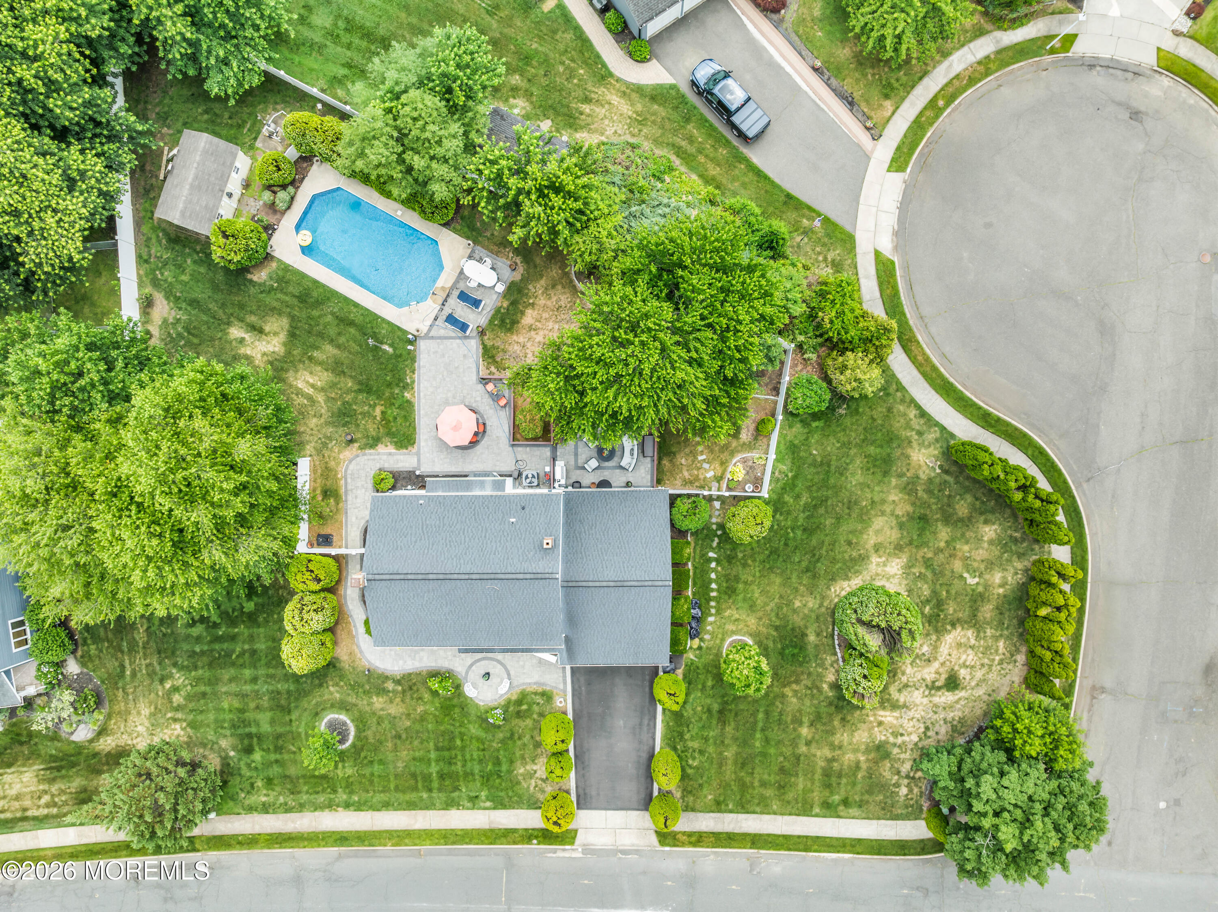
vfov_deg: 56.8
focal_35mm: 24
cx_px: 609
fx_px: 844
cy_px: 456
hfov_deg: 71.6
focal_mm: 12.29
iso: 100
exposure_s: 1/320
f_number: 2.8
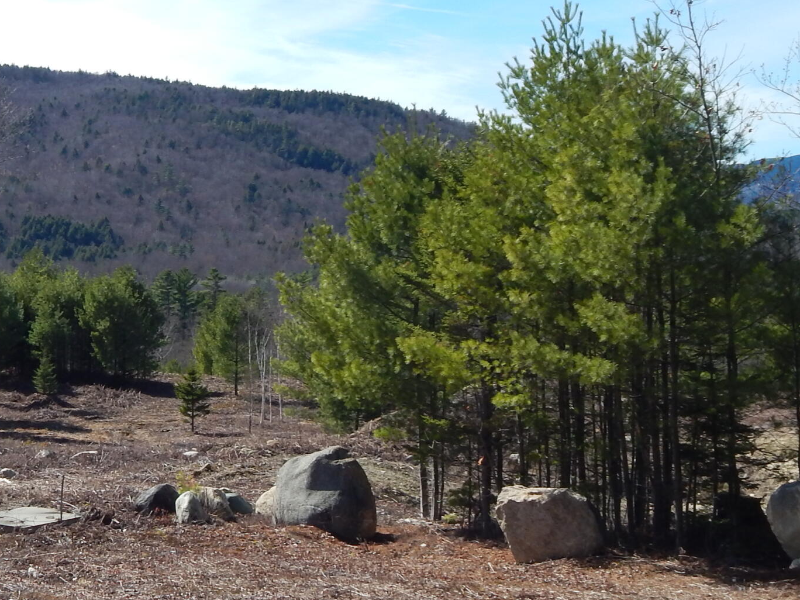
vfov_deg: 21.6
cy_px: 236
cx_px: 223
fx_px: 1572
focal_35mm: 68
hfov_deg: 28.2
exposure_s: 1/400
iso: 125
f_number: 6.5
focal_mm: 5.6
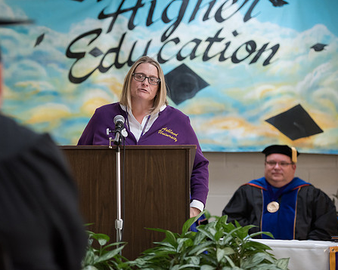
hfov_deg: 14.4
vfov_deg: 11.5
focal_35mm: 134
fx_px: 1341
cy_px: 126
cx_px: 126
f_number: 2.8
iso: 2500
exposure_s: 1/200
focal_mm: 110
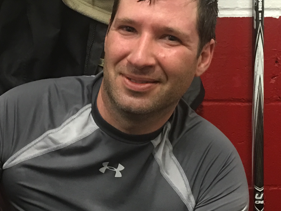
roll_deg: -1.3
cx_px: 51
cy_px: 118
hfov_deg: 25.2
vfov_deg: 19.4
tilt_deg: -11.1
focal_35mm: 76
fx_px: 617
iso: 80
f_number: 2.2
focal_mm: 4.15
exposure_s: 1/10
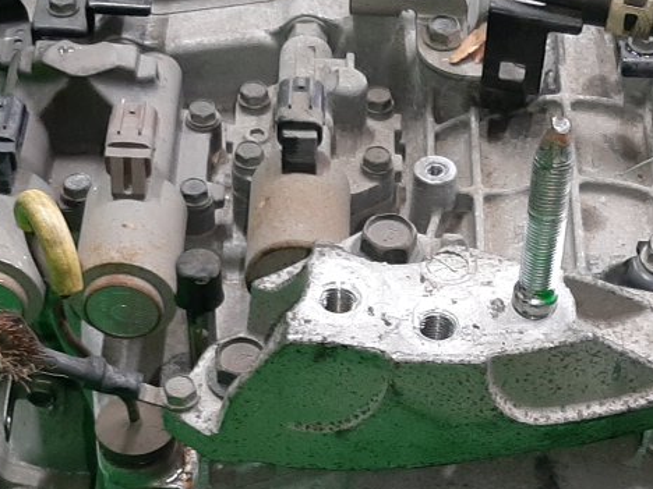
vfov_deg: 17.9
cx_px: 381
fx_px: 1509
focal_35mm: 80
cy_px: 514
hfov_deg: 24.4
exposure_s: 1/50
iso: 141
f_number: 1.7
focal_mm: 3.93
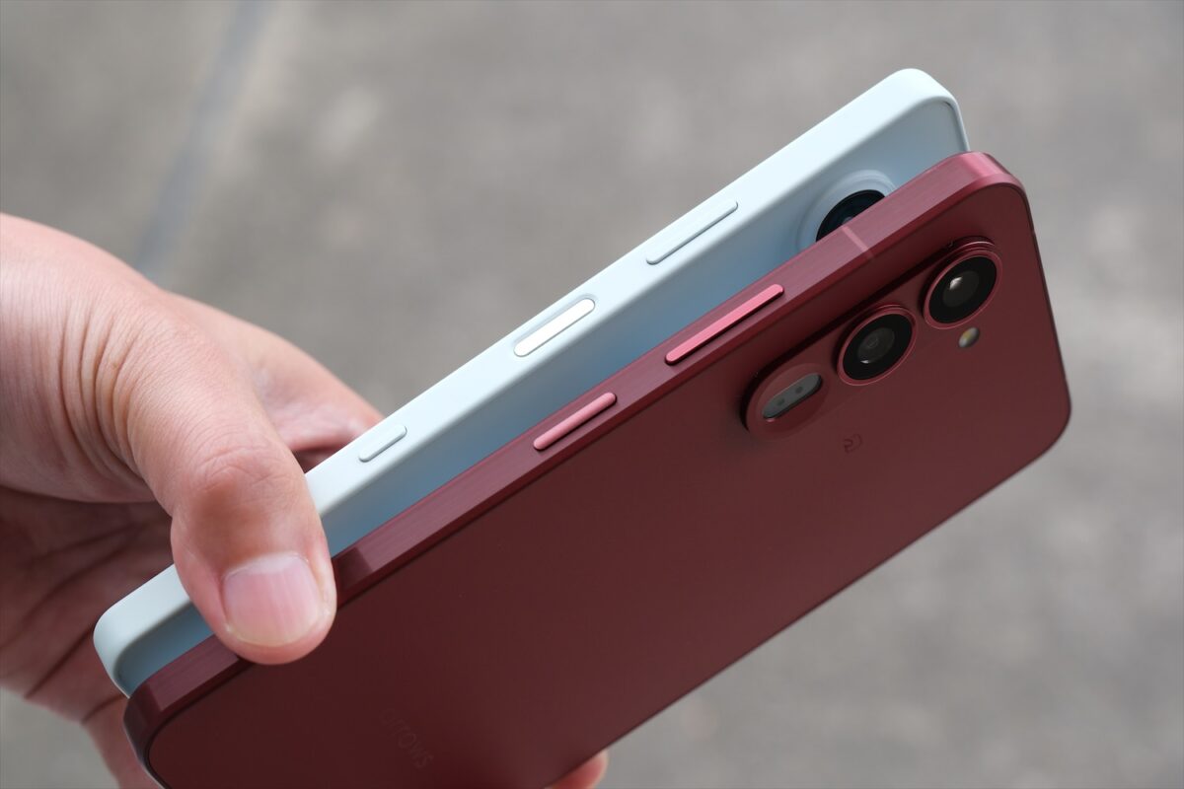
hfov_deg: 33.4
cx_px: 592
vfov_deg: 22.6
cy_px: 394
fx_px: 1973
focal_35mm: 60
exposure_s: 1/120
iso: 250
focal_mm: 39.8
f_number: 5.6
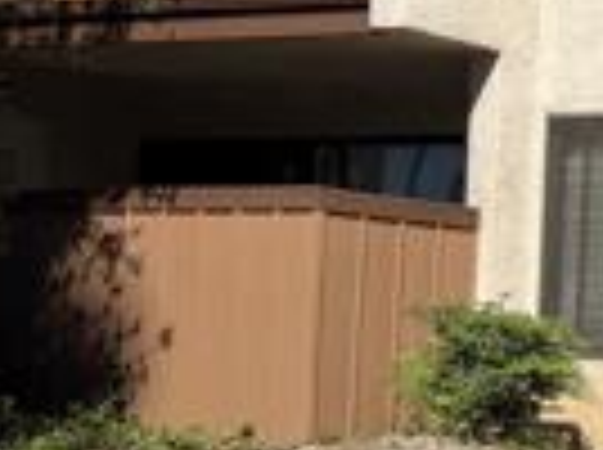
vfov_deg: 12.8
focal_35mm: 115
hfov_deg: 13.9
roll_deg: -2.0
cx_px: 1292
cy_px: 328
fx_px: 2000
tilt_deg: +1.5
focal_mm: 6.76
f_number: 1.78
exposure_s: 1/5714
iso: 80
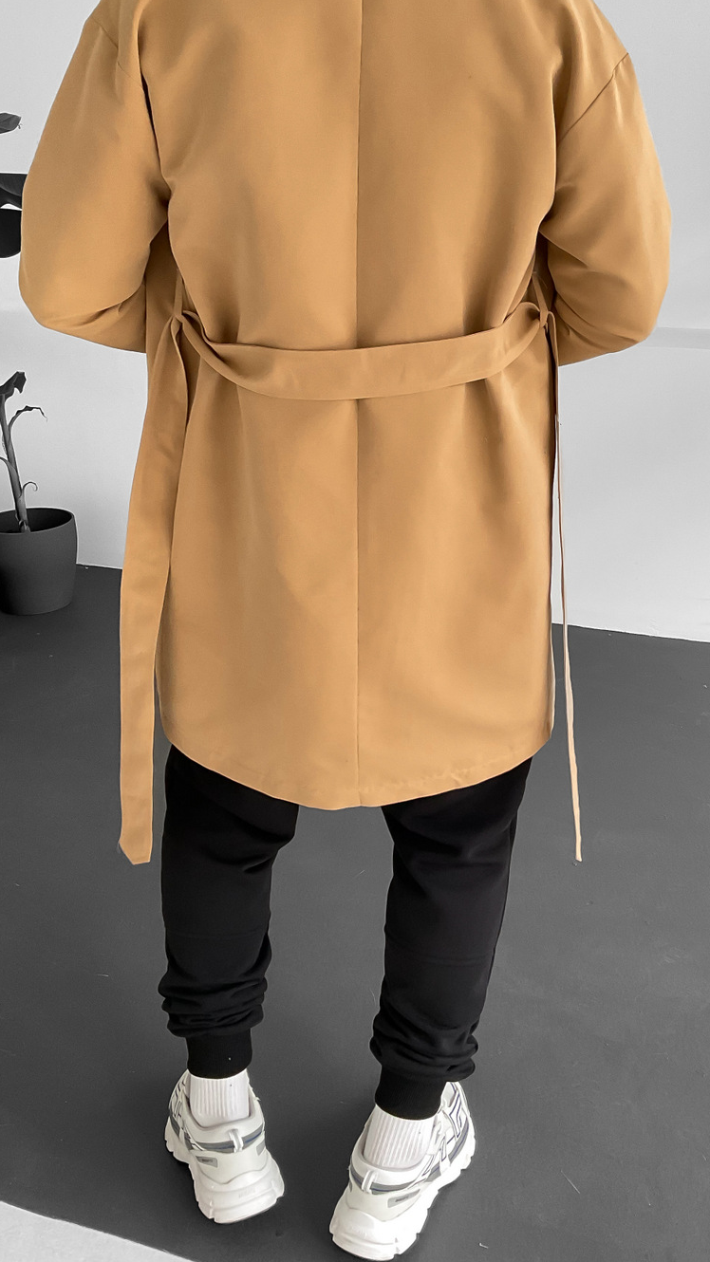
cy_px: 549
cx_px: 458
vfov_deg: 52.6
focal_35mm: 38
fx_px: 1272
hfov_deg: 31.0
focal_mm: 3
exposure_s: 1/120
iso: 64
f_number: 1.8
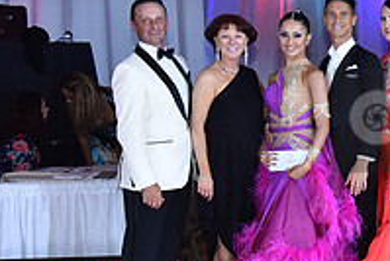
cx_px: 547
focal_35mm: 128
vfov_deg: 10.7
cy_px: 121
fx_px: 1388
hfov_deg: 15.1
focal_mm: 44
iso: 2000
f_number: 5.6
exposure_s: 1/250
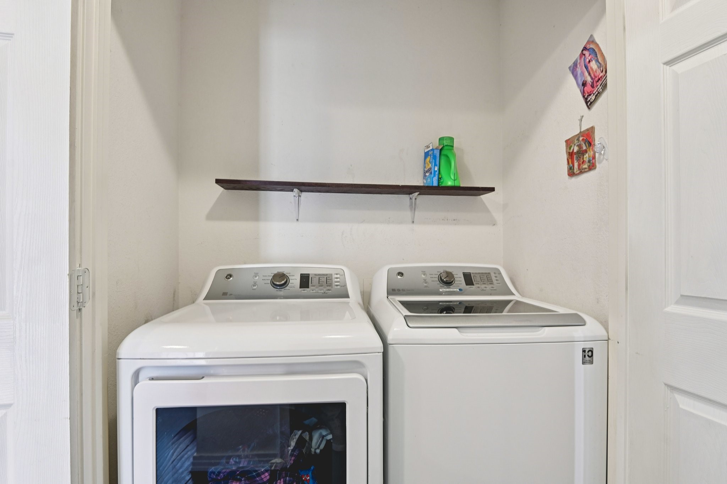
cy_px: 242
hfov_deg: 86.9
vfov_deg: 64.5
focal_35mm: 19
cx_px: 364
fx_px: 384
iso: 400
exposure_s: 1/6
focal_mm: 19
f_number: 8
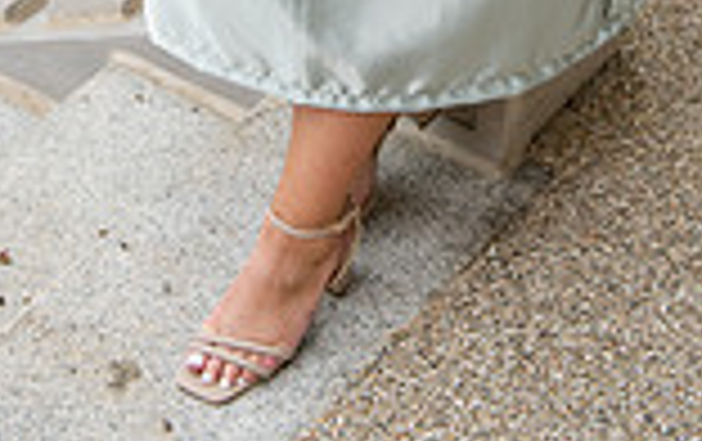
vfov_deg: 9.4
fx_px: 2472
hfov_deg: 16.2
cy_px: -513
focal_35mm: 129
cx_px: 374
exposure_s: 1/320
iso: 250
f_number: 4
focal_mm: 44
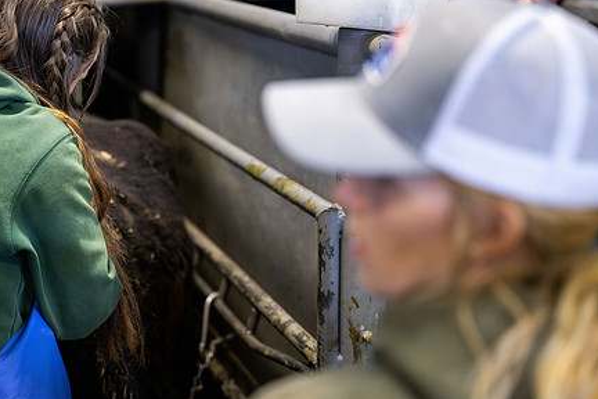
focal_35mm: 94
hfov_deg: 21.7
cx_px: 242
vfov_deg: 14.5
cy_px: 218
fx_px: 1561
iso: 4000
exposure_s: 1/250
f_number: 2.8
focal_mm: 70
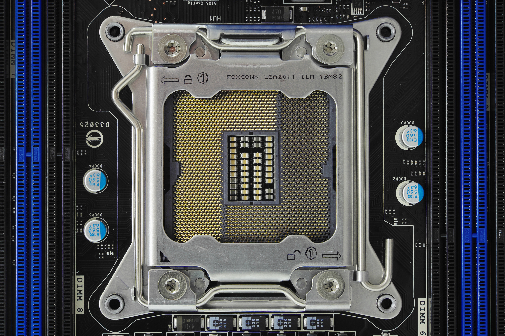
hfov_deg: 18.3
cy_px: 168
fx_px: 1569
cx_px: 252
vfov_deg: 12.2
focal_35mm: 112
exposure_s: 2
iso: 200
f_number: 16
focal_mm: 75
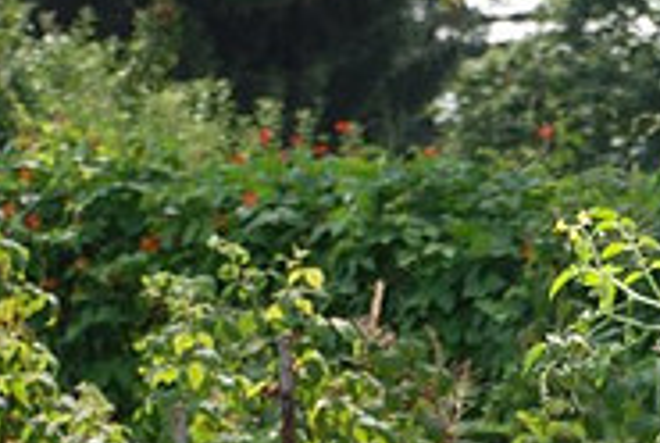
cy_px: 473
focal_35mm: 273
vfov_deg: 5.0
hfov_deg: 7.4
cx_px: 1031
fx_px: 5013
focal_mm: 58
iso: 100
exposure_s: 1/200
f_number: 5.3
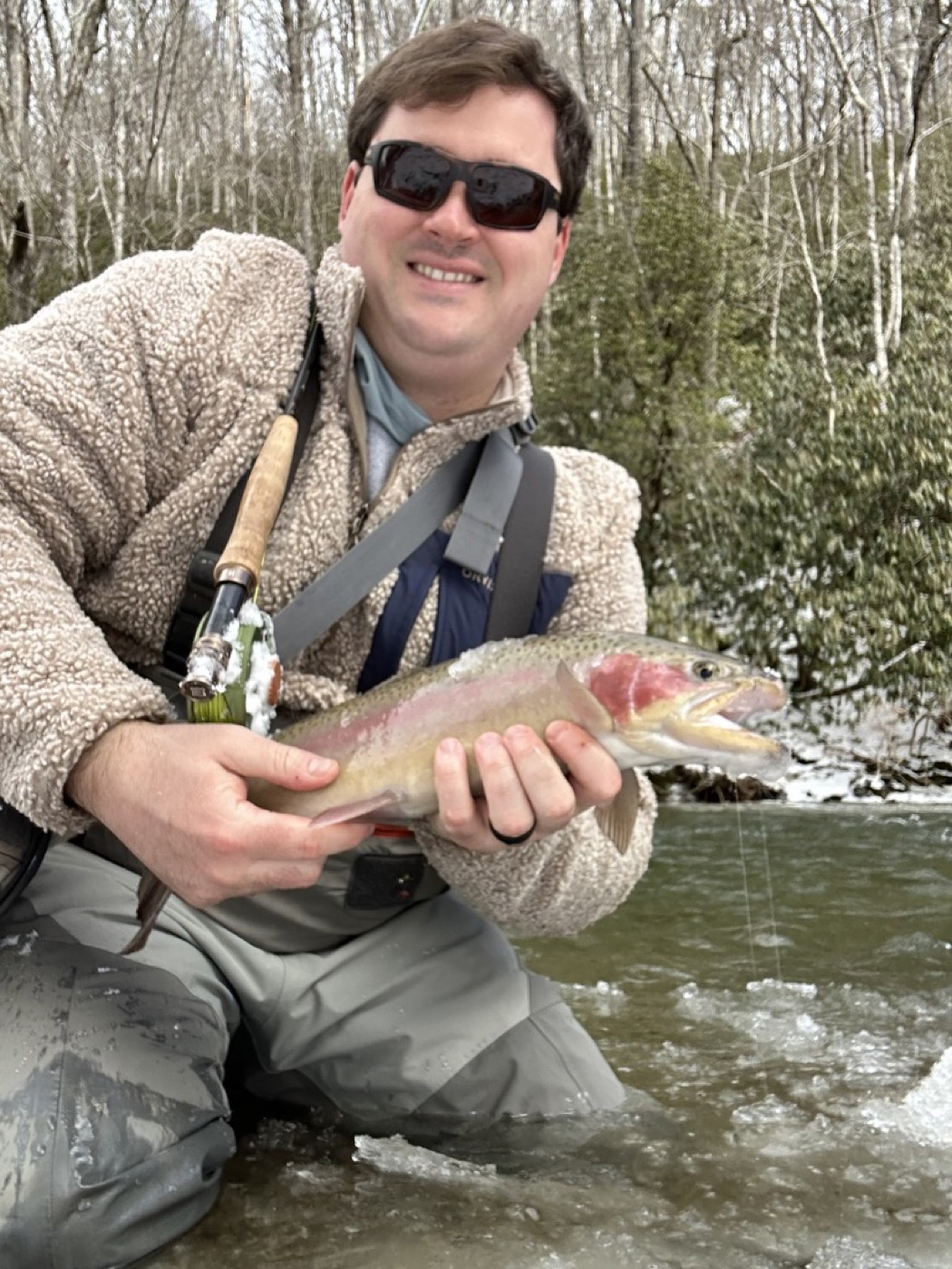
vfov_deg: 60.0
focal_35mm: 30
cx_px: 476
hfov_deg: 46.8
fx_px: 1100
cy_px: 634
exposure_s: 1/270
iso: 25
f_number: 1.9
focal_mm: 2.69
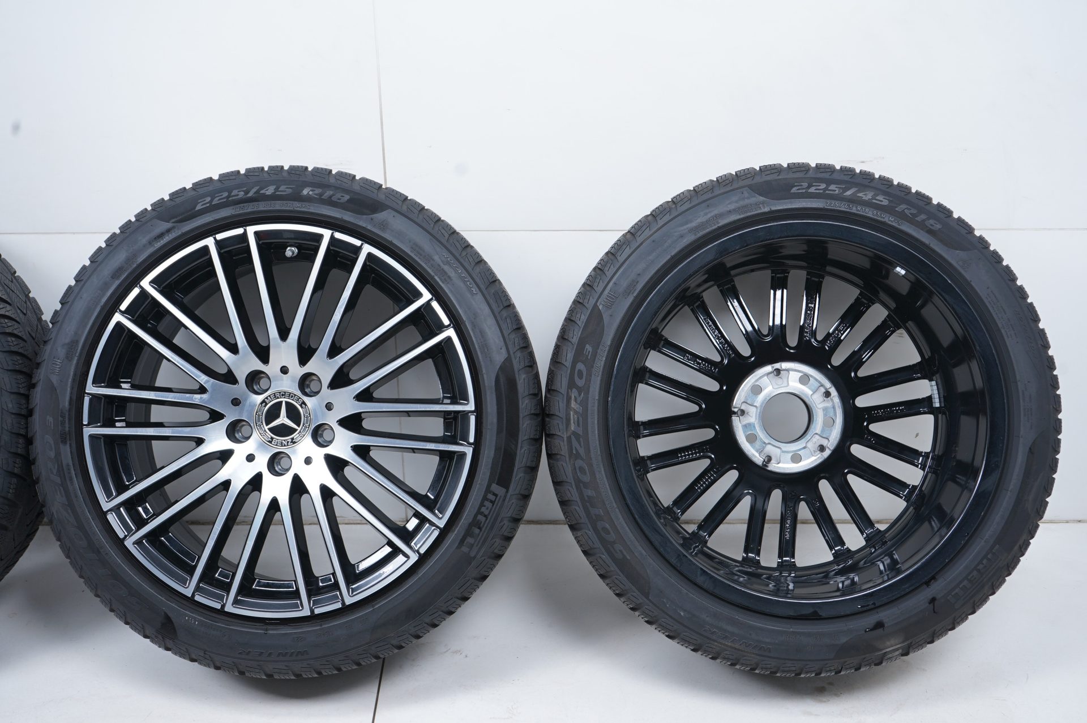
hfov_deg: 45.5
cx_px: 544
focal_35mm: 43
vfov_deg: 31.1
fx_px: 1297
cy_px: 362
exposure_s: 1/125
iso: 250
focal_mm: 43
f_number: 7.1
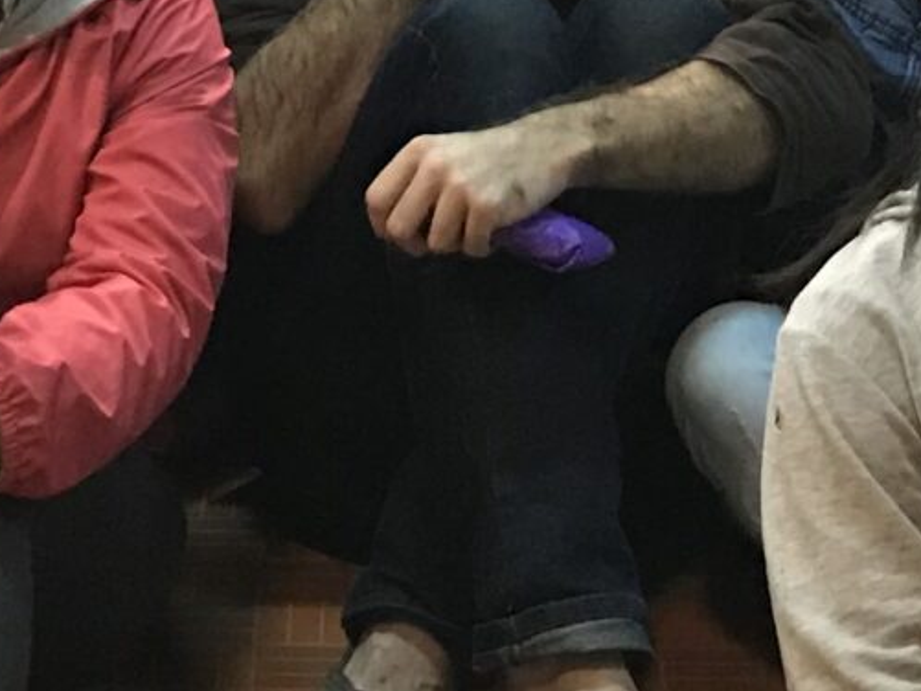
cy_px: -572
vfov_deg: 9.8
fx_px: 3806
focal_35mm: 143
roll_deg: -0.5
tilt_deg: -7.3
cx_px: 472
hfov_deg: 13.8
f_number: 1.8
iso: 100
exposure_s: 1/6
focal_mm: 3.99
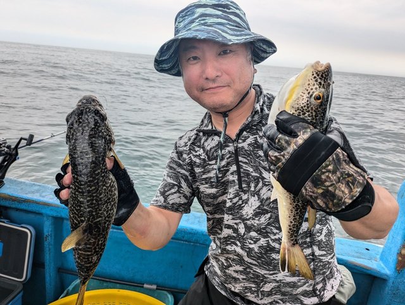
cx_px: 202
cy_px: 152
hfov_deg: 69.4
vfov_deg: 54.9
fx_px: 293
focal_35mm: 25
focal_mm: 5.43
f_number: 1.89
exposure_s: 1/987
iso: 50
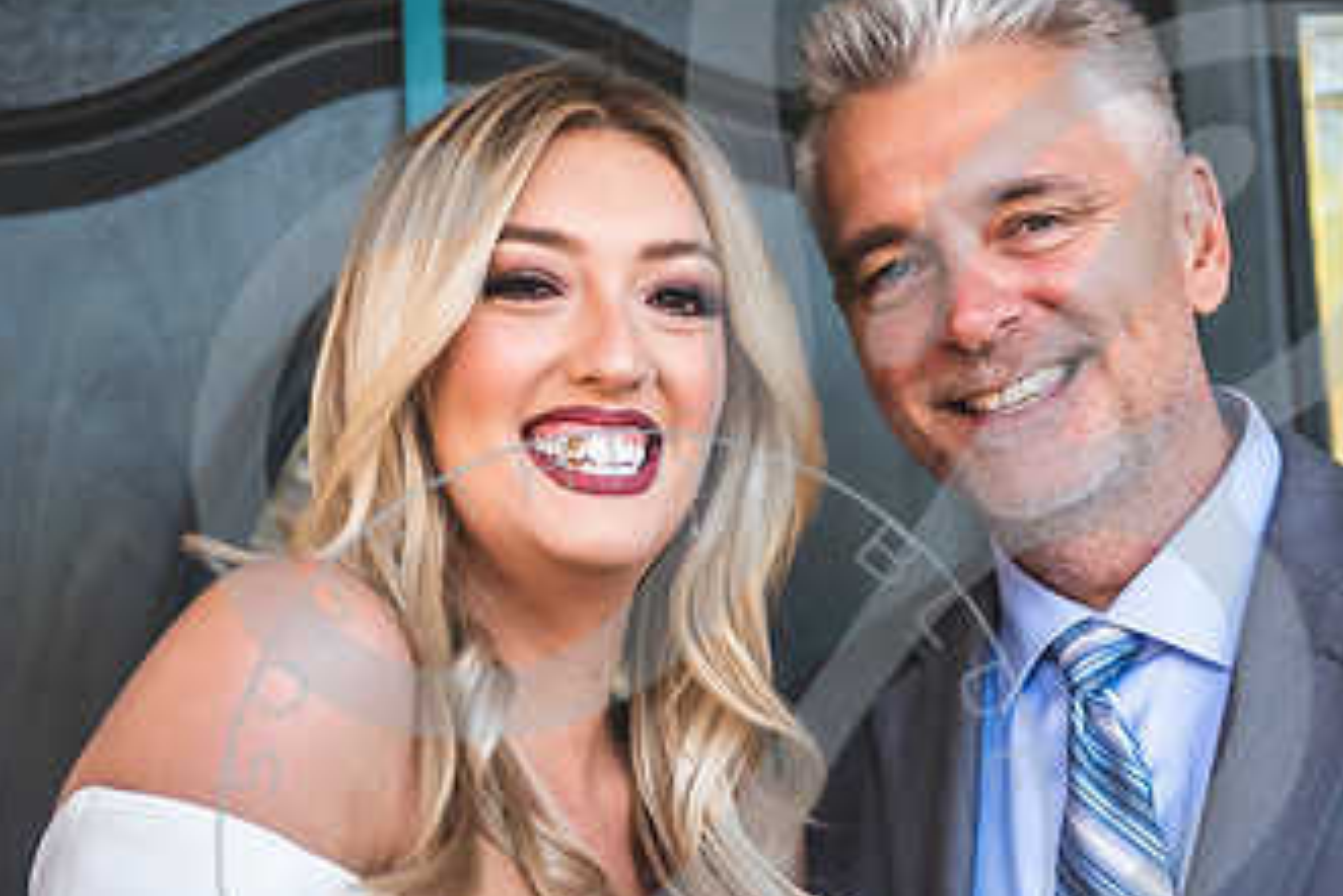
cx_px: 836
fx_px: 3657
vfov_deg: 14.0
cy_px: 505
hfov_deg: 20.8
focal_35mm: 98
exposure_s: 1/125
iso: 100
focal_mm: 56
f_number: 2.8
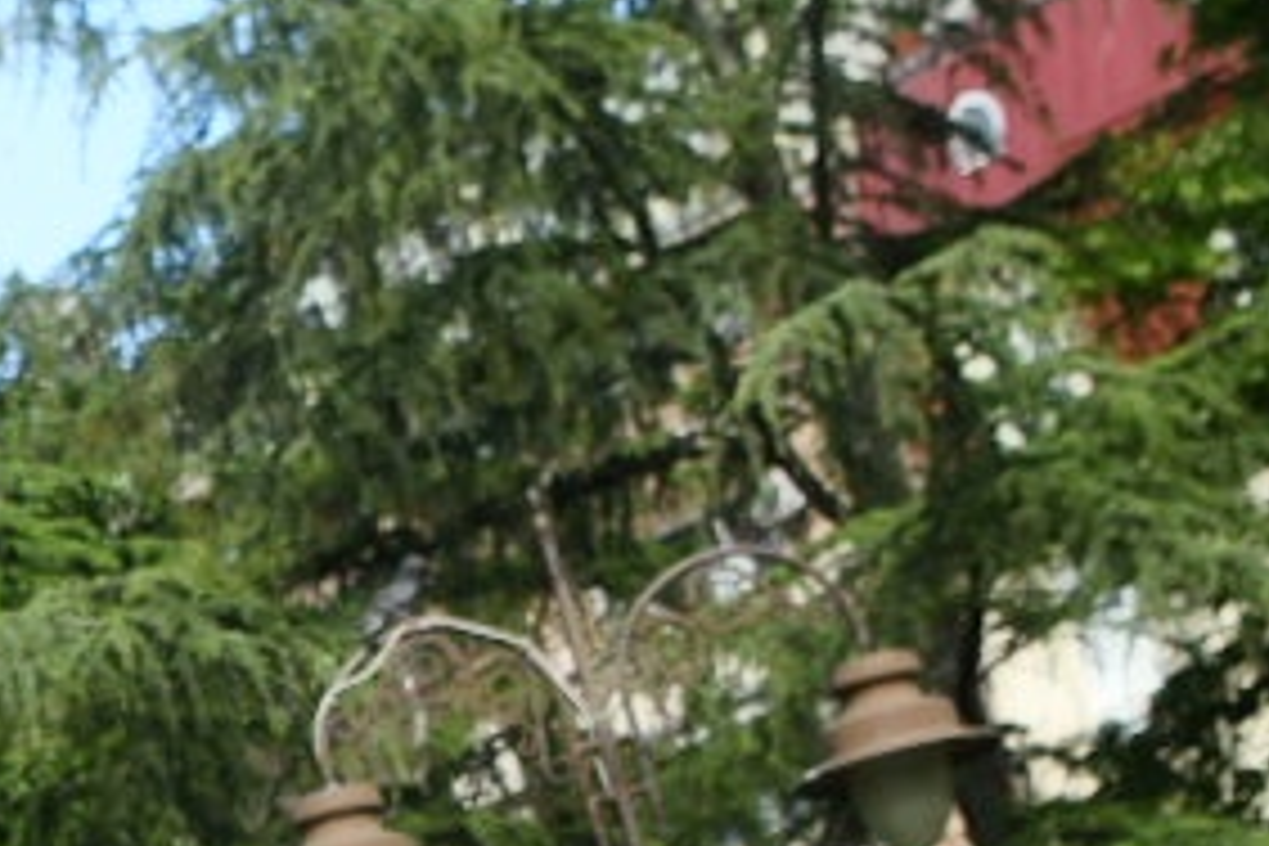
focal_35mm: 138
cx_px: -1089
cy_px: 1462
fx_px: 4864
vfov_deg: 9.5
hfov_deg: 13.2
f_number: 3.2
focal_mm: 24
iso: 500
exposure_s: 1/2500
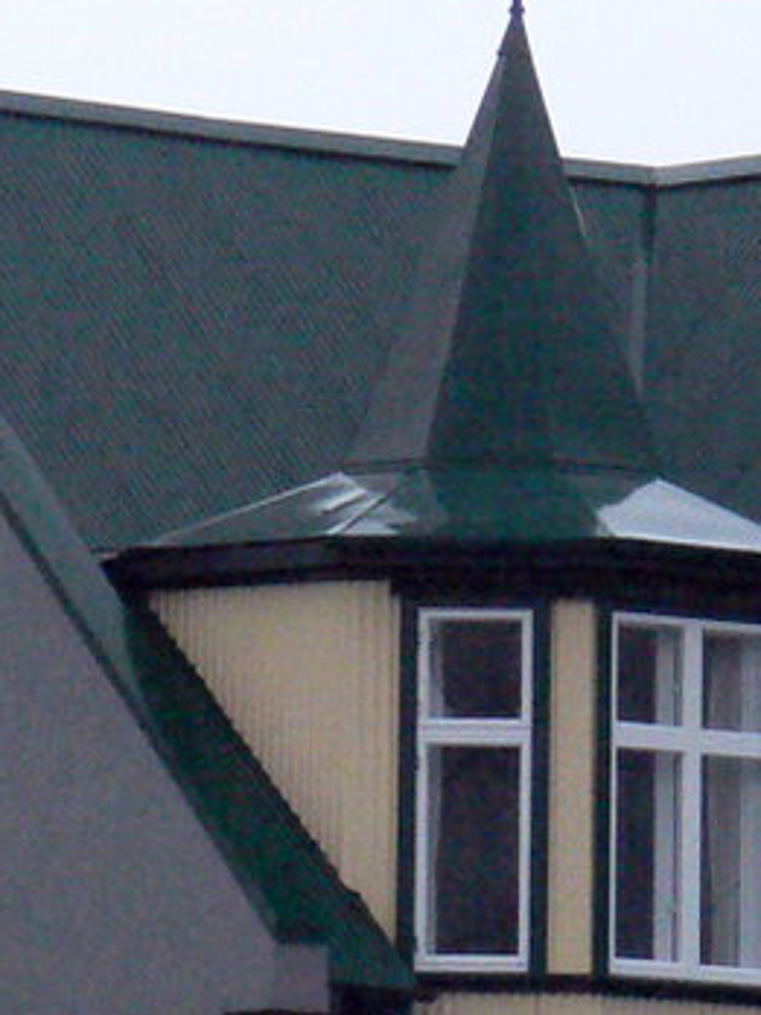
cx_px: 694
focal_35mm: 708
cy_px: 1403
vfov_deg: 2.8
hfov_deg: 2.1
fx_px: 20753
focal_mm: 32.6
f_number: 5.6
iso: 400
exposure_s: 1/125
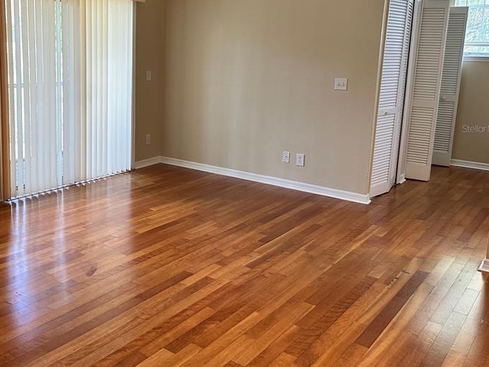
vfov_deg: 39.3
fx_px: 508
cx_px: 139
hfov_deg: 49.8
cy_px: 128
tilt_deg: -8.4
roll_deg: -0.6
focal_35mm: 36
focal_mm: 6.86
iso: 200
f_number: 1.78
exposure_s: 1/120
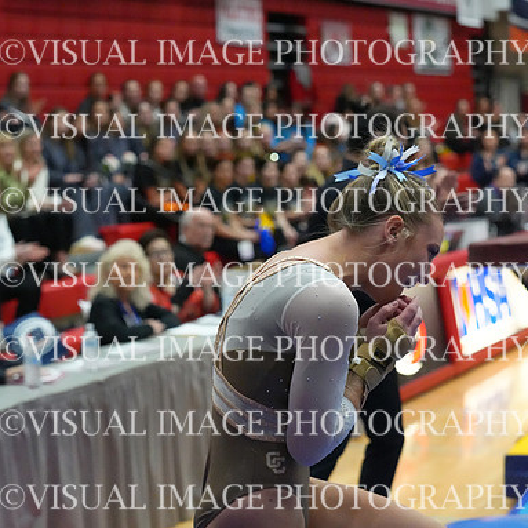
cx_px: 265
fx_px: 1553
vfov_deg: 19.3
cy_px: 312
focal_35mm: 90
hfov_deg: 19.3
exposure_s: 1/1250
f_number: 4
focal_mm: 70
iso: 16000
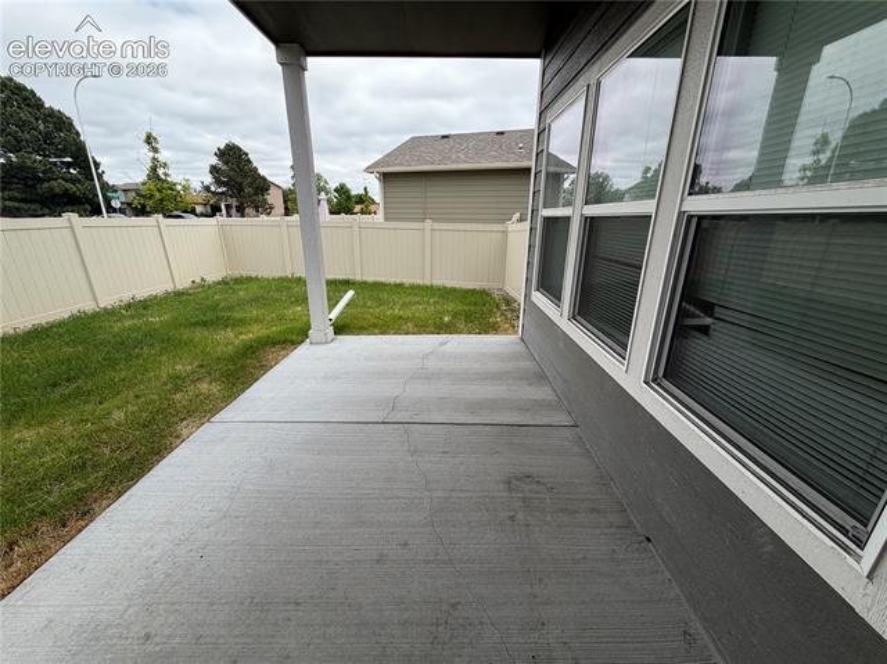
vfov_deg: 85.6
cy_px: 332
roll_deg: -0.4
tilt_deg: -18.3
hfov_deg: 102.1
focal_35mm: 14
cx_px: 444
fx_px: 358
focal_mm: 2.22
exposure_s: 1/770
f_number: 2.2
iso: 40
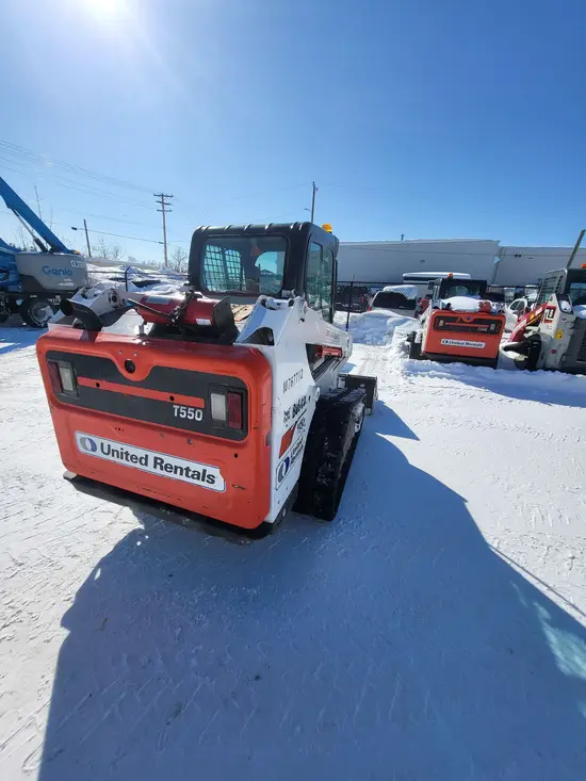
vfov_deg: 106.2
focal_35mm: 13
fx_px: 293
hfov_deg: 89.9
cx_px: 293
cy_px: 390
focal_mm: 1.74
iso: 32
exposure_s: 1/2180
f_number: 2.2
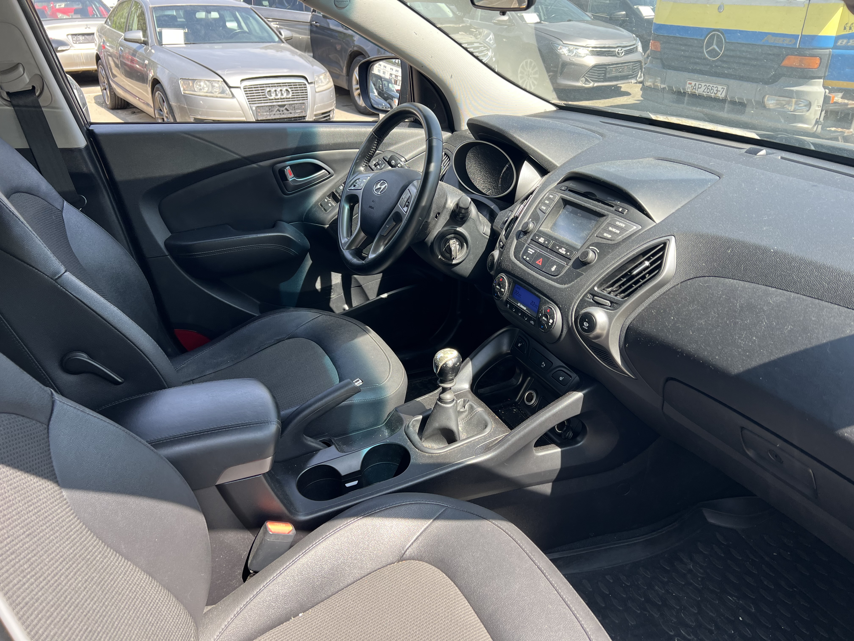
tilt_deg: -26.9
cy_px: 320
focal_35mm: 26
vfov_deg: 53.1
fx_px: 641
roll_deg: +1.4
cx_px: 427
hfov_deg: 67.3
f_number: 1.5
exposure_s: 1/384
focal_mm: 5.7
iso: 50
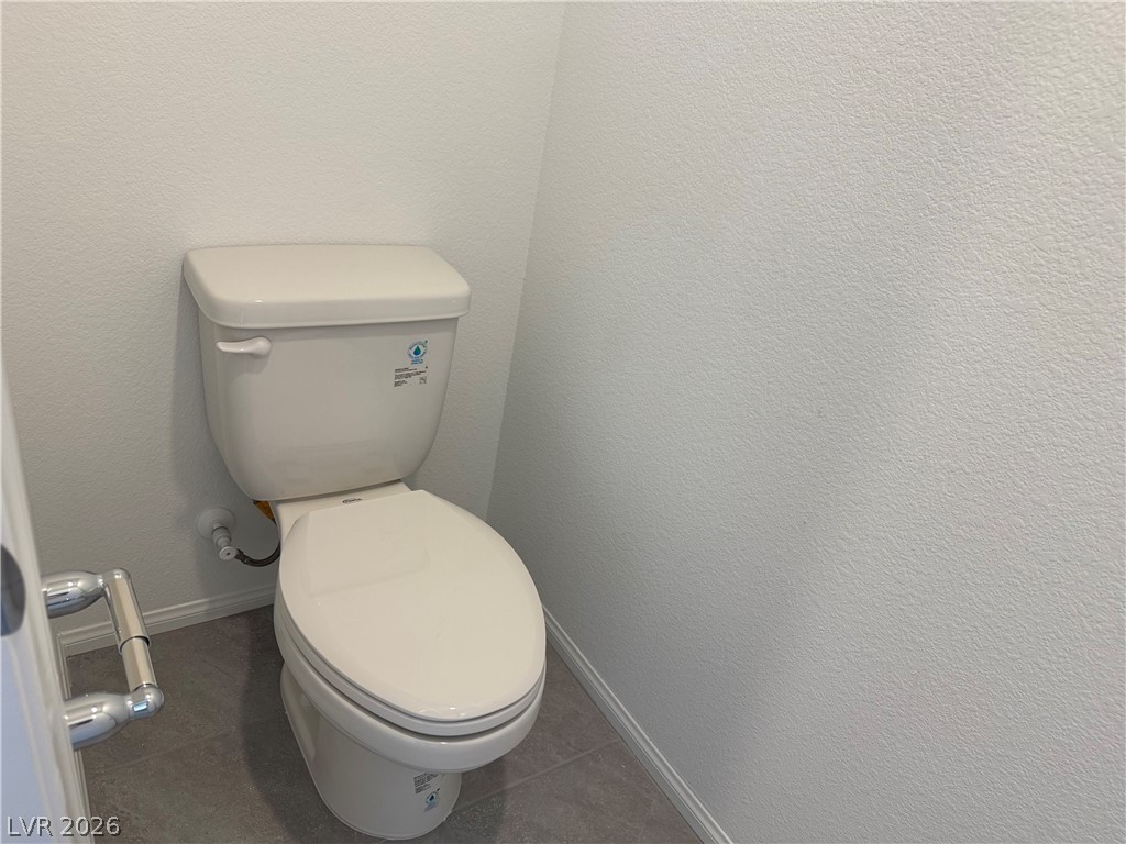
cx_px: 563
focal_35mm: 24
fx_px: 781
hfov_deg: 71.6
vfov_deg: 56.8
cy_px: 422
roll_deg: -10.8
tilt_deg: -28.8
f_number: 1.78
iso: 125
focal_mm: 6.76
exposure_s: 1/120
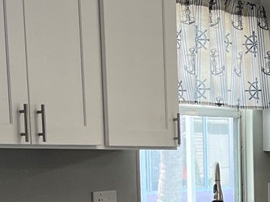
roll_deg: -1.4
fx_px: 904
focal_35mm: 116
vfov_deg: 12.3
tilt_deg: -8.2
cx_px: 435
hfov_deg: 15.3
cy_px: 271
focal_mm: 5.1
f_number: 1.6
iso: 80
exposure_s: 1/120
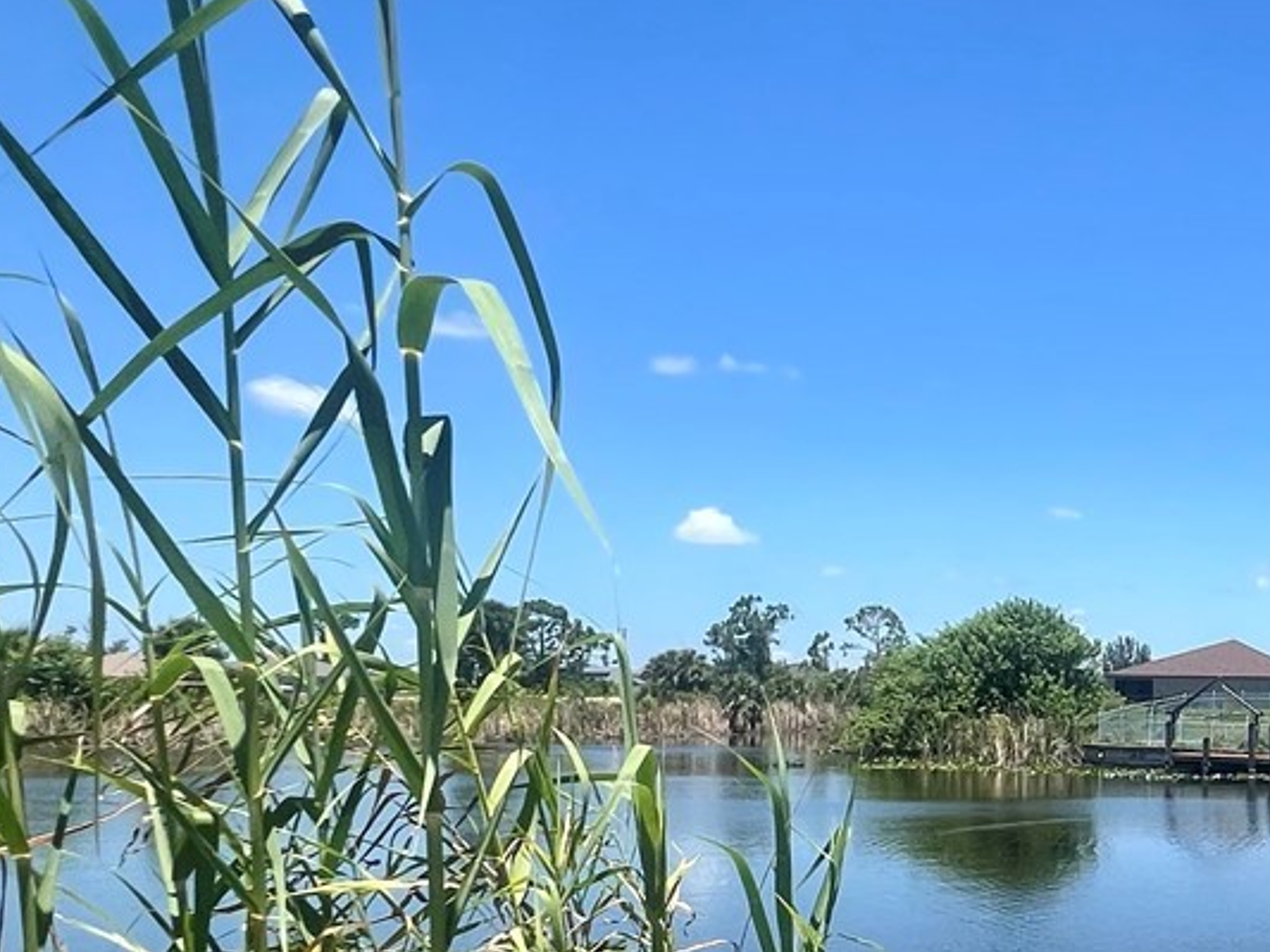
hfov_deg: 39.6
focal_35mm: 39
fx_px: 1431
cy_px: 688
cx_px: 1380
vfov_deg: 36.2
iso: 32
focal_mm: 1.57
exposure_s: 1/1393
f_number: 1.8
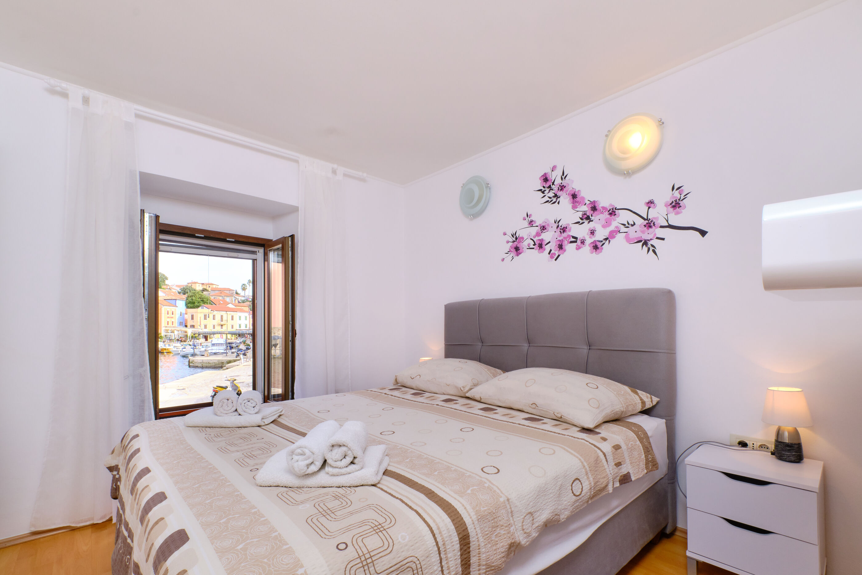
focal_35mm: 15
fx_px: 359
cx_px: 431
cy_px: 288
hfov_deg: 100.4
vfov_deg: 77.3
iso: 320
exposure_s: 1/30
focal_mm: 10
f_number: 16
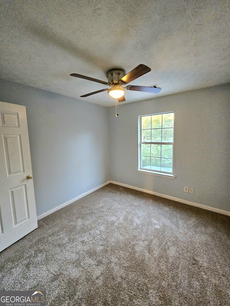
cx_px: 115
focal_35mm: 13
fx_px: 115
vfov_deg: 106.2
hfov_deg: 89.9
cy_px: 153
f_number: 2.2
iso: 640
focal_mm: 1.74
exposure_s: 1/30
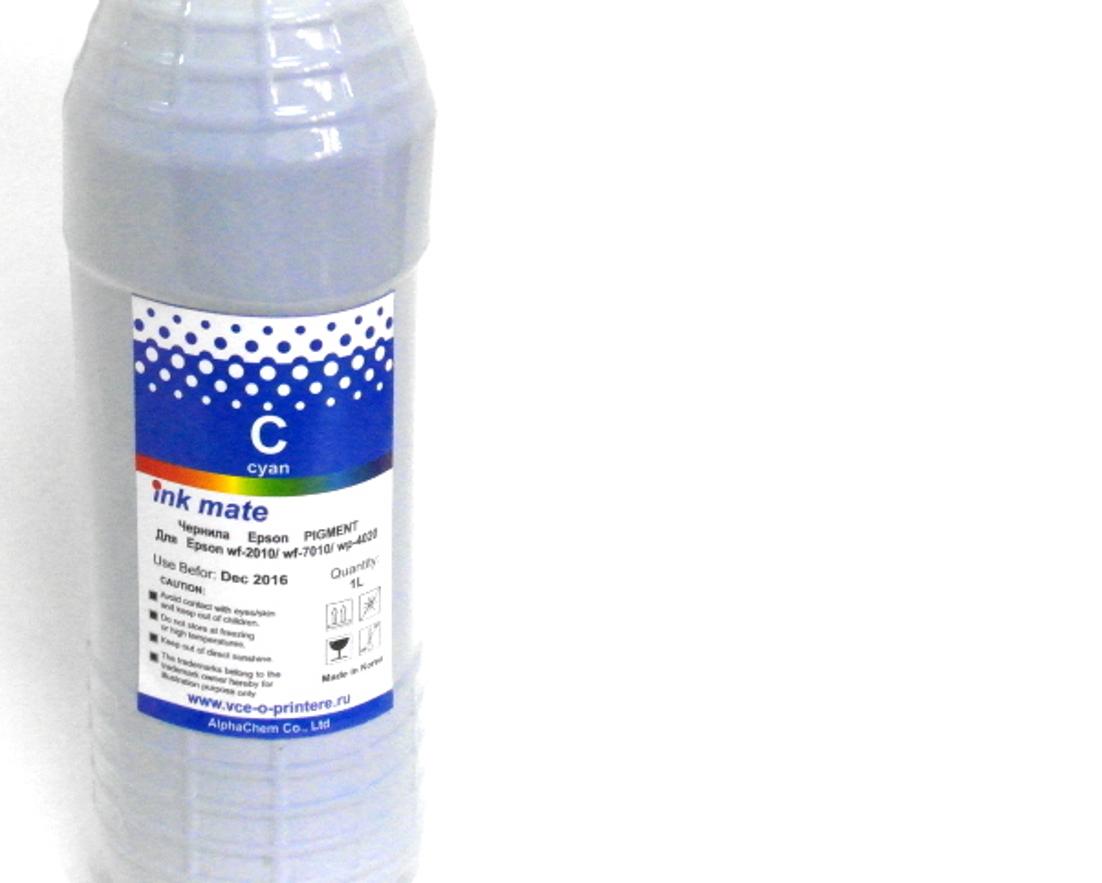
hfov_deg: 21.5
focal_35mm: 88
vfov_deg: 17.4
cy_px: 293
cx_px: 267
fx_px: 2871
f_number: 3.8
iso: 480
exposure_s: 1/45
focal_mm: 8.7
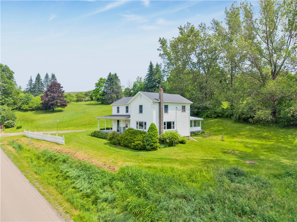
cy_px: 111
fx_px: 197
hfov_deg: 73.9
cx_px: 148
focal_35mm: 23
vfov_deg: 58.9
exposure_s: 1/8000
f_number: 1.8
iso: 400
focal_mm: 8.67
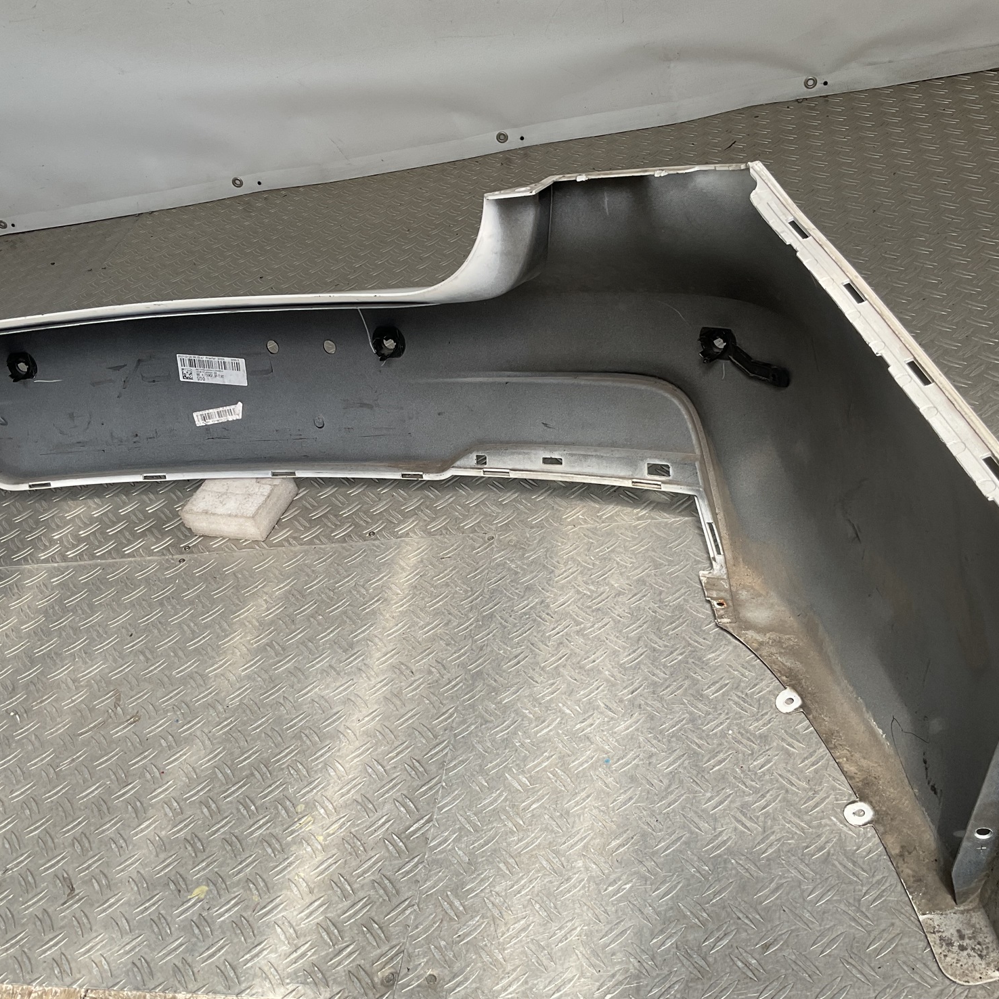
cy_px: 493
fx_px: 1143
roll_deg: +15.0
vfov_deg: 47.2
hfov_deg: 47.2
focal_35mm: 35
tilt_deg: -39.0
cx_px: 474
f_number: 1.8
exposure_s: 1/562
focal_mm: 3
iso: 16
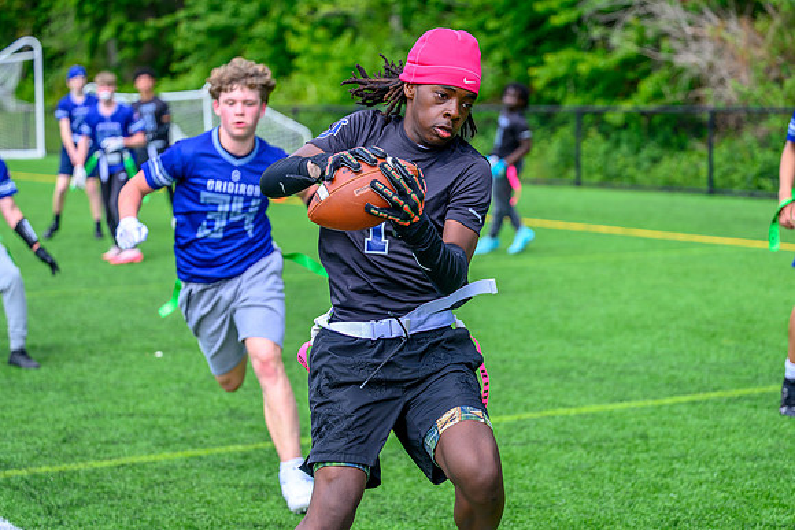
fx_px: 1910
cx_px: 361
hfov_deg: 23.5
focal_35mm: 86
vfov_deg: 15.8
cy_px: 213
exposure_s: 1/2000
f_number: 2.8
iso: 220
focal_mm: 70
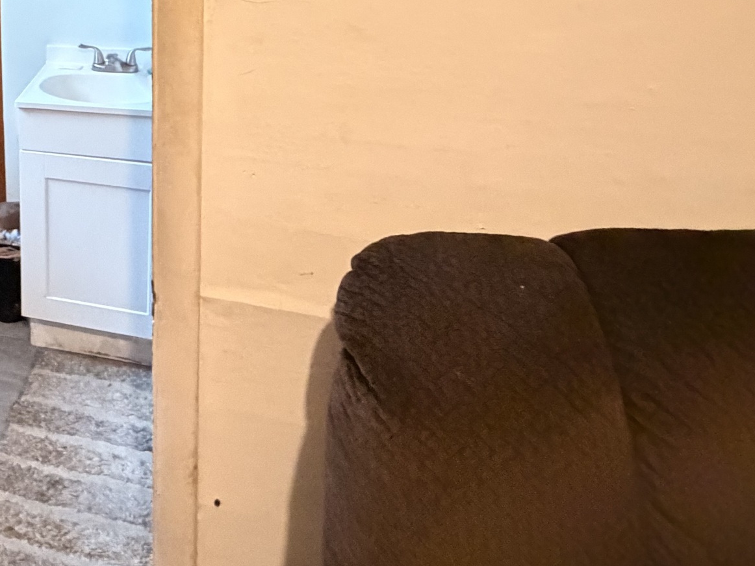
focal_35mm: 37
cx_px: -11
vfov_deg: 34.8
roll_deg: +2.6
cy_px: -12
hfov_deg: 42.7
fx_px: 807
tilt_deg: -8.3
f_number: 2.2
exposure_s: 1/40
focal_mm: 2.22
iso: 1250
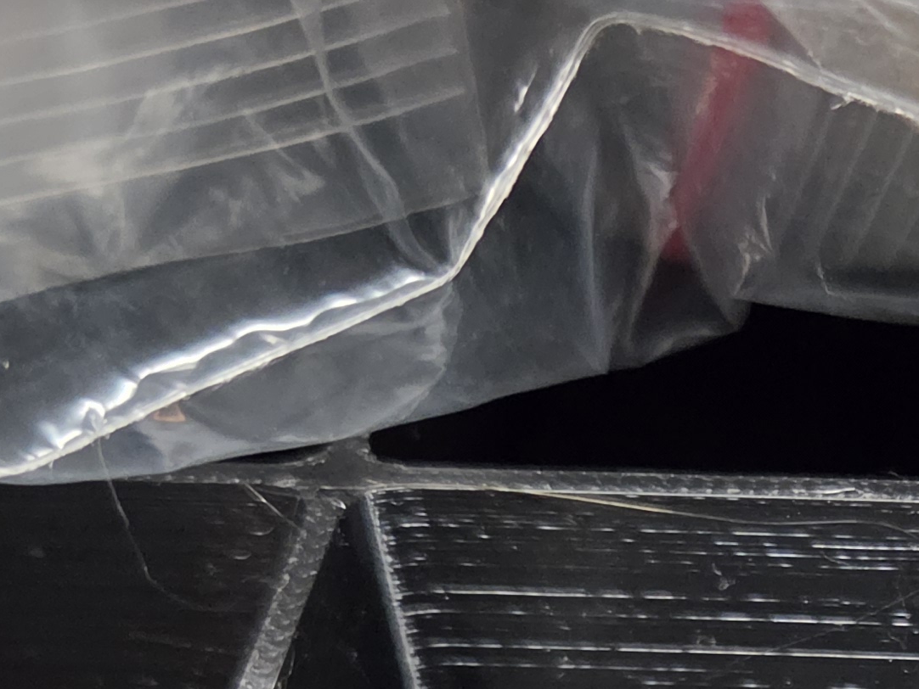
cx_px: 1093
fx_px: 2257
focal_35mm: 85
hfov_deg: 21.4
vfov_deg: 16.1
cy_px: 987
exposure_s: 1/100
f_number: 1.8
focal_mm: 5.4
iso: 1250
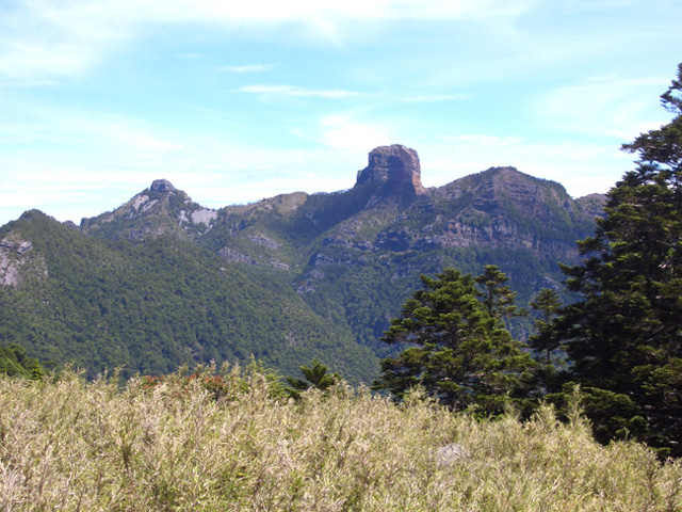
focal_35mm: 74
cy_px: 256
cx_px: 341
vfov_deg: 19.9
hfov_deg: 26.3
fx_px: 1458
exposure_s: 1/160
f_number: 6.2
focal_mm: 12.2
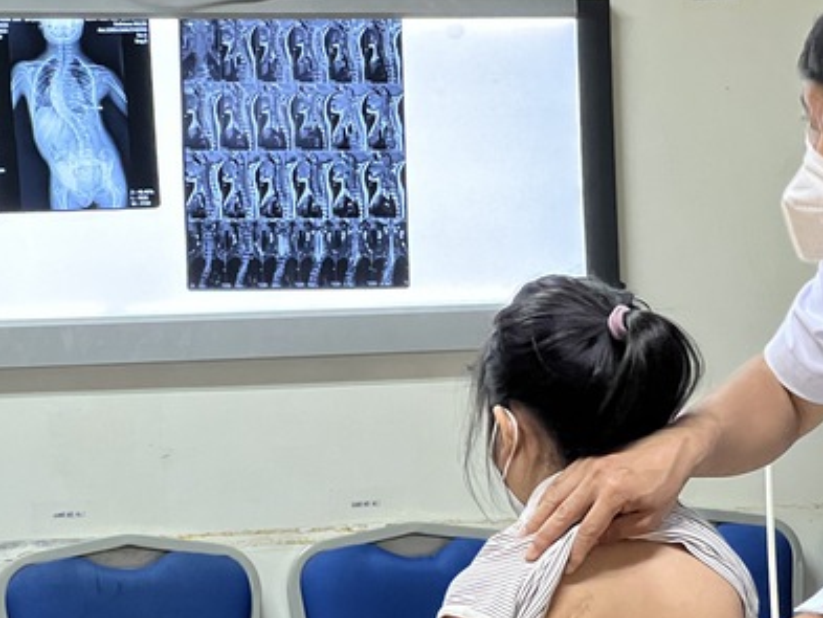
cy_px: 365
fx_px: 3401
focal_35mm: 143
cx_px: 655
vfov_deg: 10.4
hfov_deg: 13.7
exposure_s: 1/50
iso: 400
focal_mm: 9
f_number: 2.8
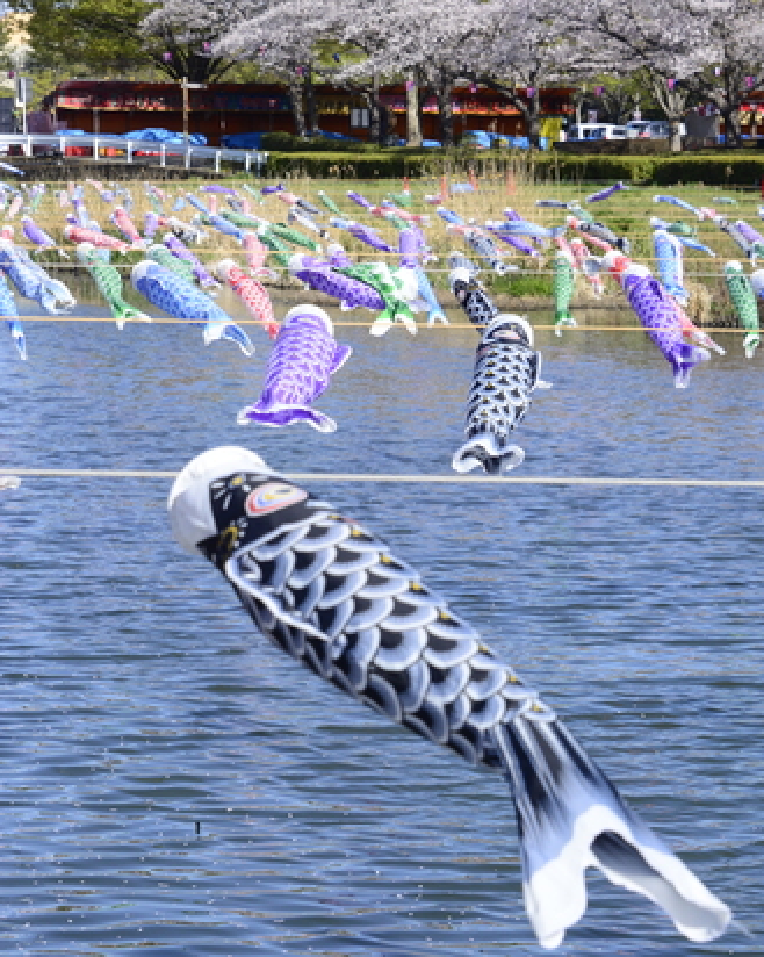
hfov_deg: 11.3
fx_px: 3848
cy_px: 432
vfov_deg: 14.2
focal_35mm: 136
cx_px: 383
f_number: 9
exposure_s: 1/500
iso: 400
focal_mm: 85
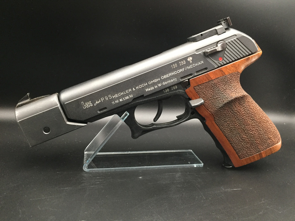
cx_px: 148
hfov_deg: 61.7
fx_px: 247
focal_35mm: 29
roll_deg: -4.4
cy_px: 110
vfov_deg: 48.2
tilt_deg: -16.2
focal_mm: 4.15
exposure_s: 1/20
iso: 250
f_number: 2.2
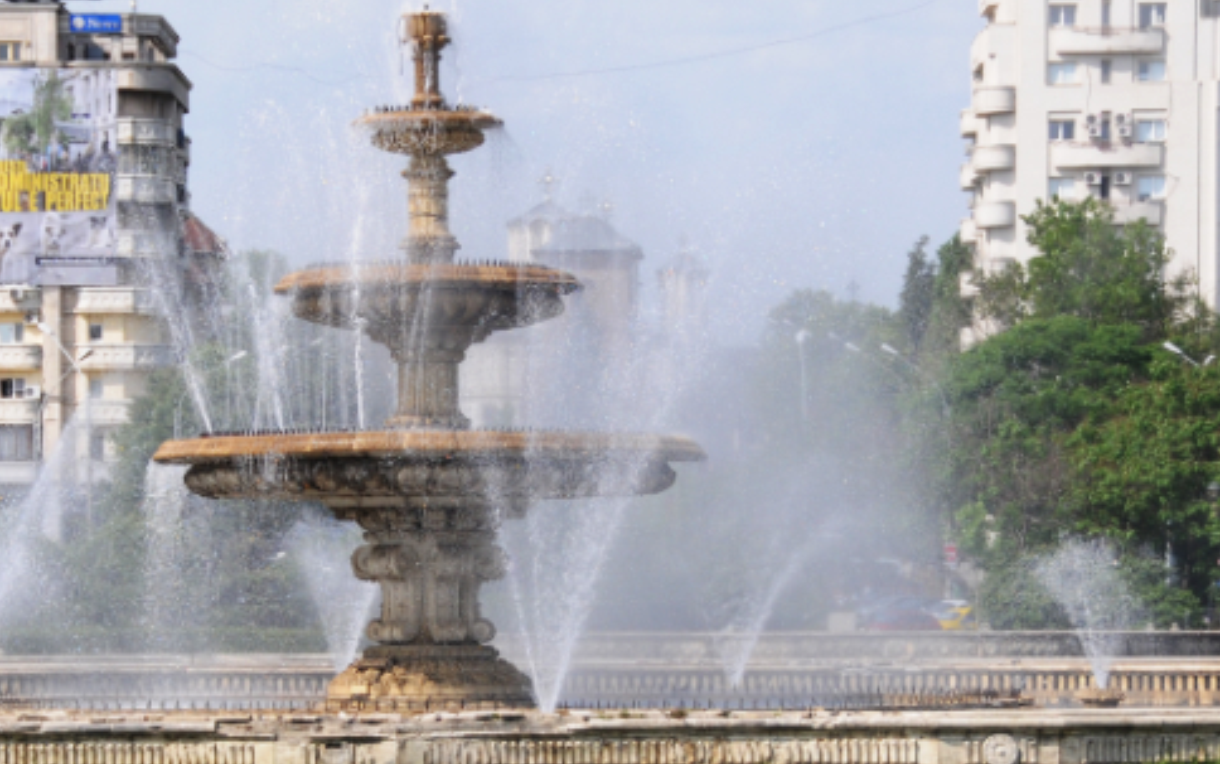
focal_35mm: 164
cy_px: 527
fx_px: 5455
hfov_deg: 12.7
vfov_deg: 8.0
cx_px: 426
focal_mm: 52
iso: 320
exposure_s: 1/1250
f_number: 8
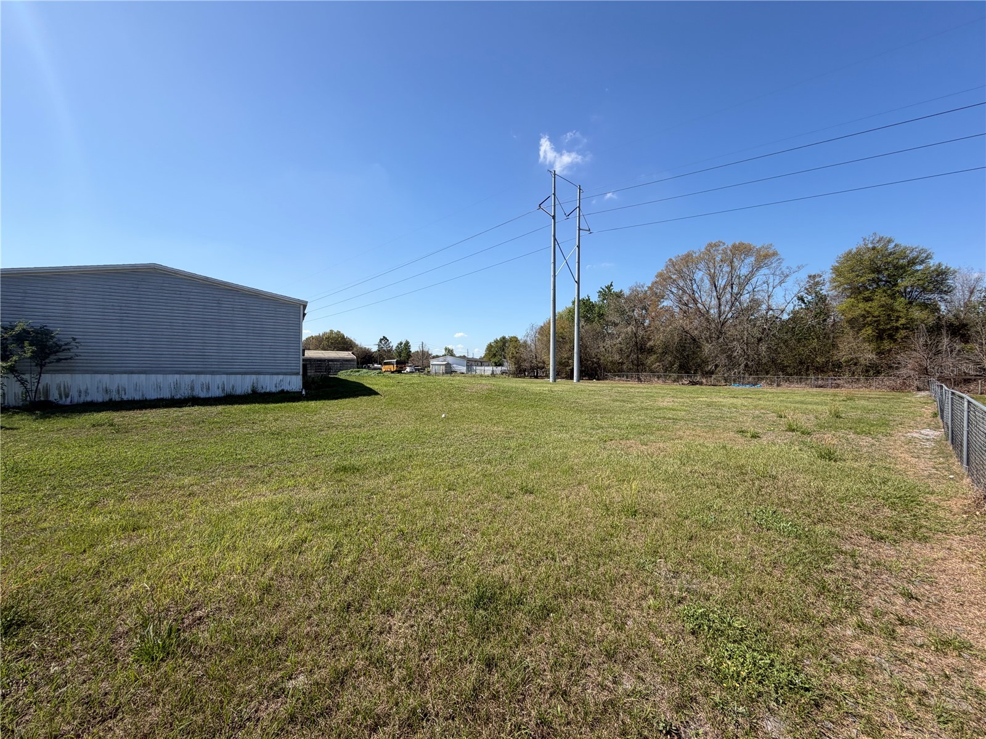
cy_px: 370
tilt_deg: +0.4
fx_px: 399
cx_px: 493
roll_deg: +0.5
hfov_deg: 102.1
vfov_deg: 85.7
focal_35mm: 14
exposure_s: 1/770
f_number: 2.2
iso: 20
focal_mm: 2.22
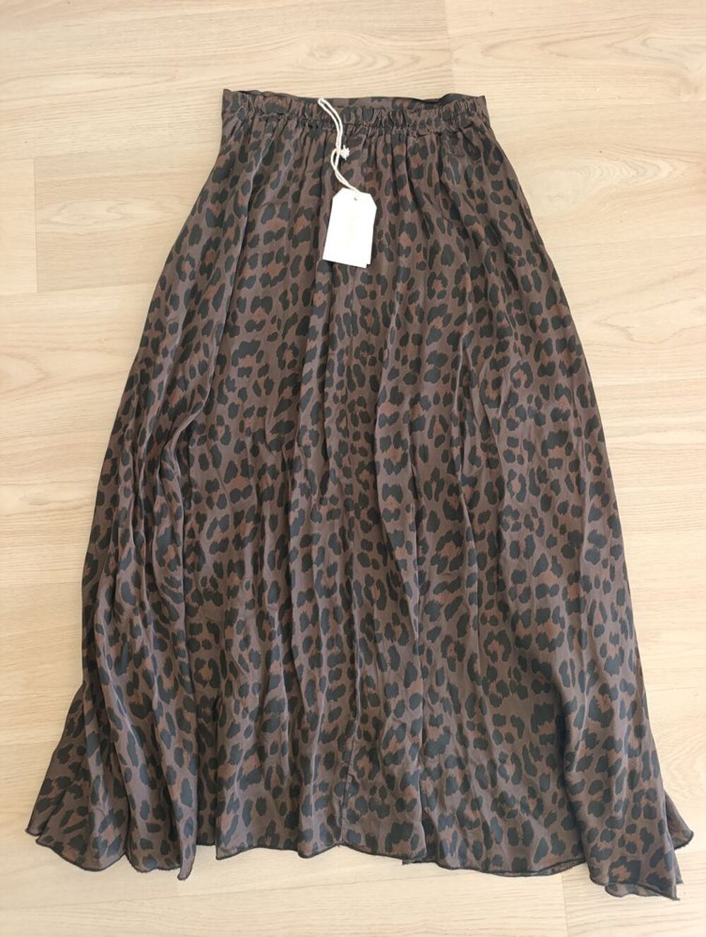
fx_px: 624
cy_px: 468
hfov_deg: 59.0
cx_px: 353
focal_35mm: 23
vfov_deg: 73.8
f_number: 1.6
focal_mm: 6.14
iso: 800
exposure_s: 1/100
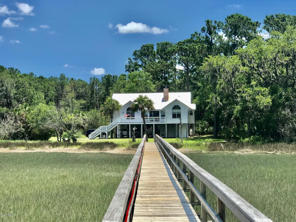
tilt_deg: +2.0
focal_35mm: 57
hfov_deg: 33.8
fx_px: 487
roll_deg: -0.1
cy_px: 111
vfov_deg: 25.7
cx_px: 148
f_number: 2.8
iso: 20
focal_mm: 6.6
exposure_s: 1/894
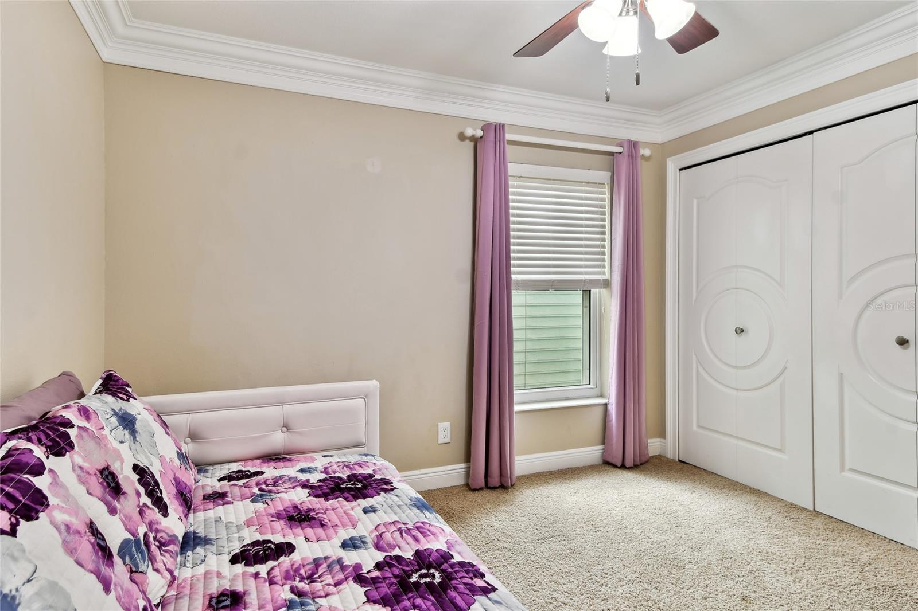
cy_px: 306
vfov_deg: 59.5
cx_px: 459
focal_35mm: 21
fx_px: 535
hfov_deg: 81.2
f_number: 7.1
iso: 100
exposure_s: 1/8
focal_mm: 14
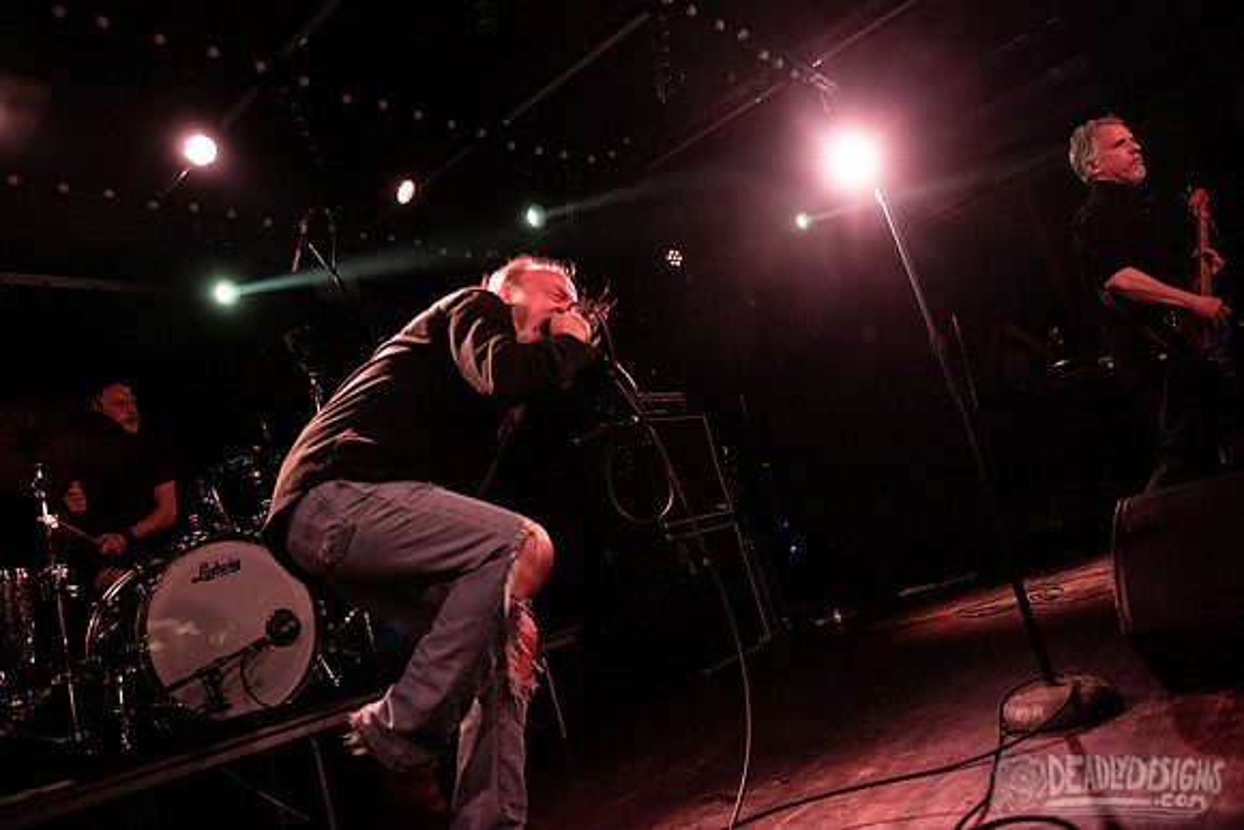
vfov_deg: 51.1
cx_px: 622
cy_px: 396
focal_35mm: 25
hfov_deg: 71.2
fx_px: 868
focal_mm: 24
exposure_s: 1/125
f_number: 3.2
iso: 2500
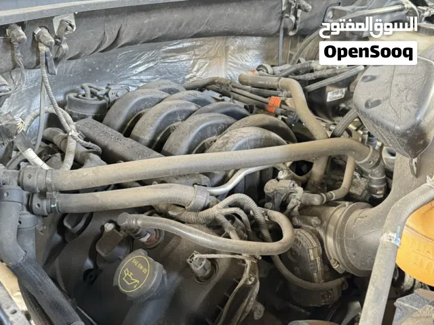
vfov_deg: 56.8
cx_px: 217
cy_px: 162
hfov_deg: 71.6
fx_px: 301
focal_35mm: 24
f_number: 1.78
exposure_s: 1/33
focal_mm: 6.76
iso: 800
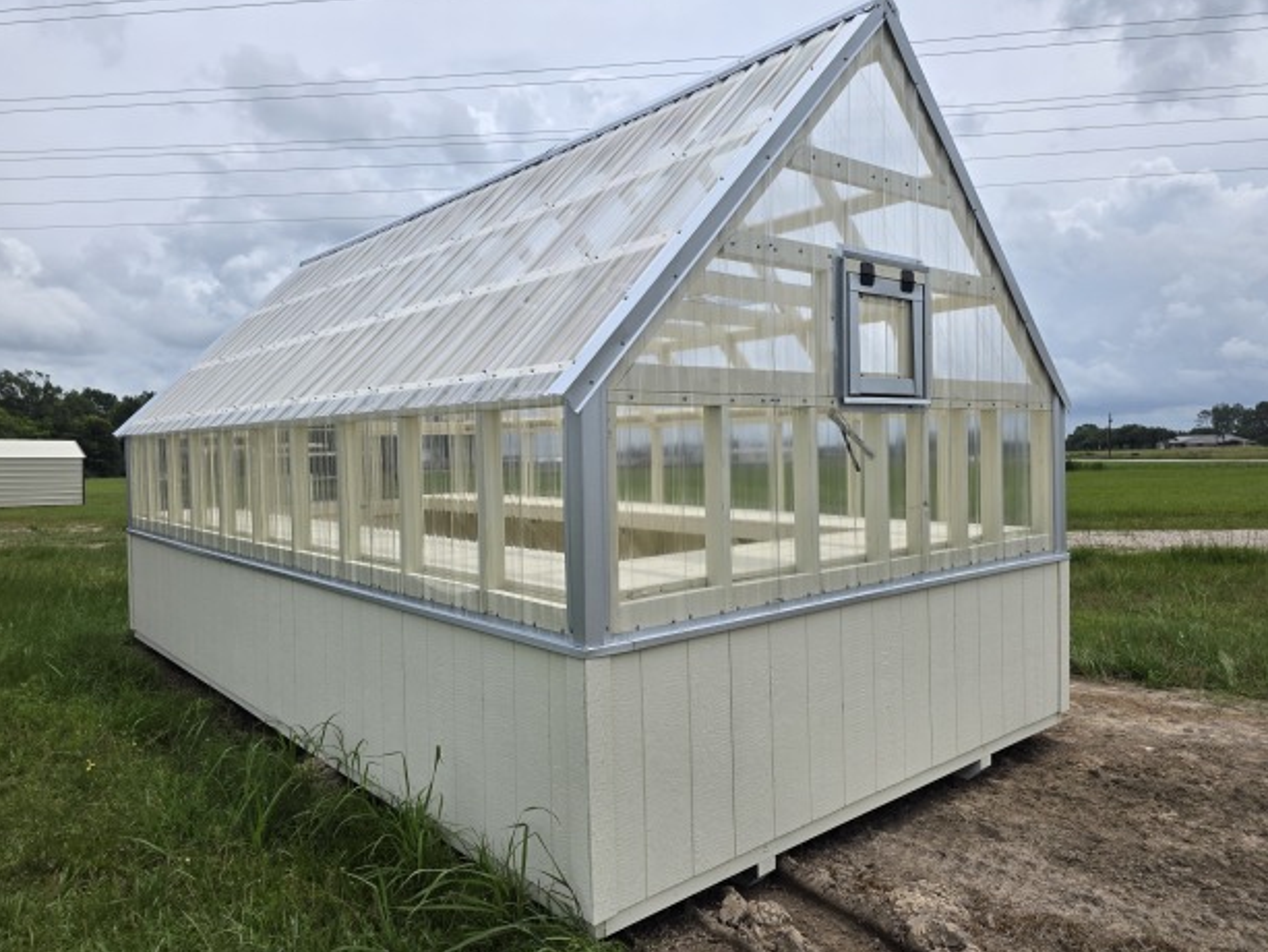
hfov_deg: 71.6
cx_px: 650
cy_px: 468
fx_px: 879
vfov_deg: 56.8
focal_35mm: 24
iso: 50
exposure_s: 1/7944
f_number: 1.7
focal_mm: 6.3
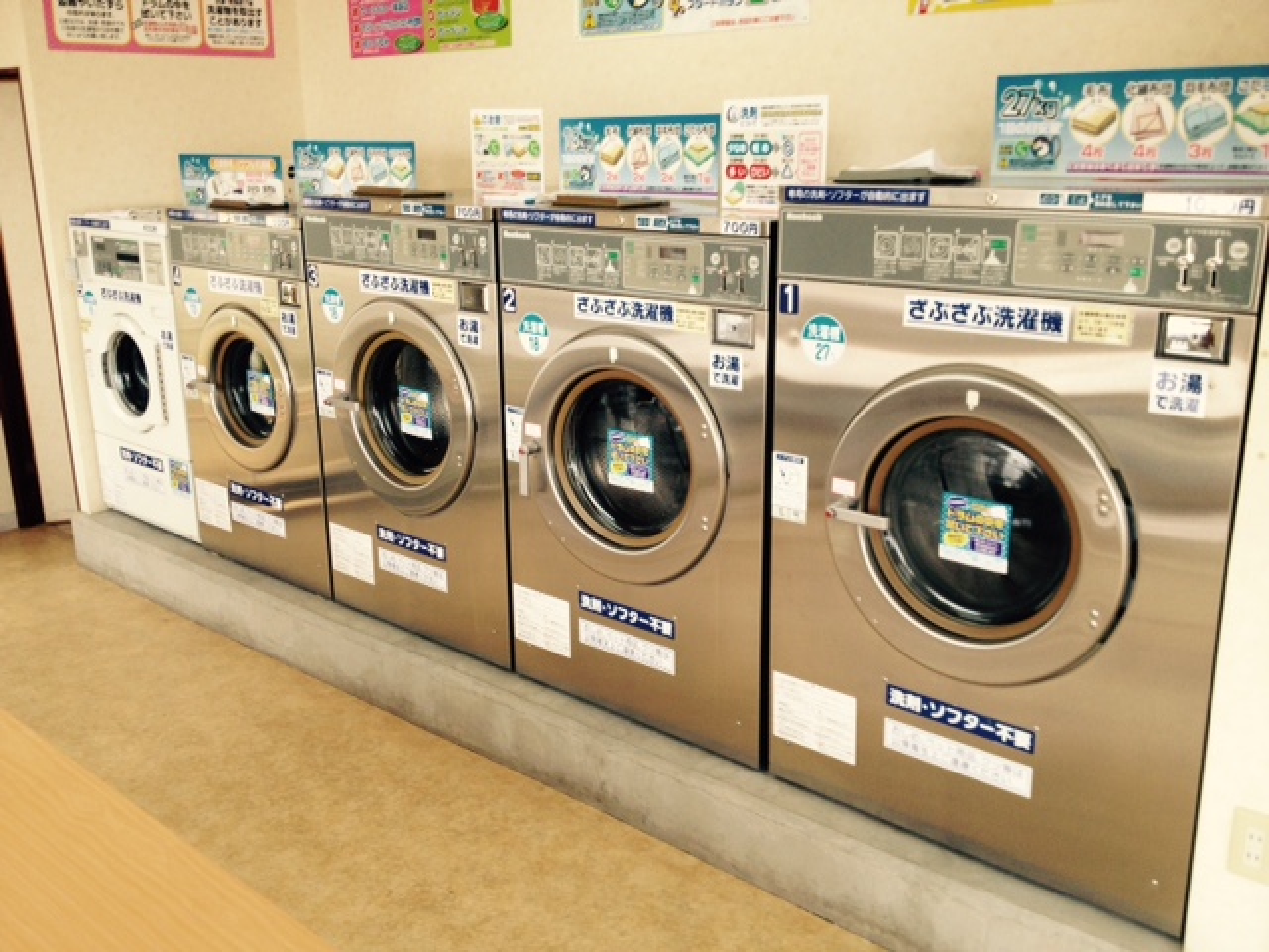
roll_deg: +1.7
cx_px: 634
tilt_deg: -19.9
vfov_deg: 40.7
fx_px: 1283
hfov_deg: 52.6
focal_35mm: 35
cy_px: 476
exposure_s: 1/120
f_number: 2.4
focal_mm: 4.28
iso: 50
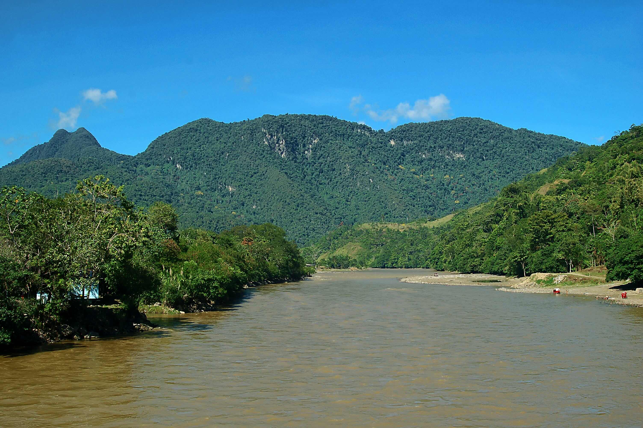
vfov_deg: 31.8
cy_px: 214
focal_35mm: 42
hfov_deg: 46.4
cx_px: 322
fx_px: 749
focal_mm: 28
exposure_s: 1/250
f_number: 8
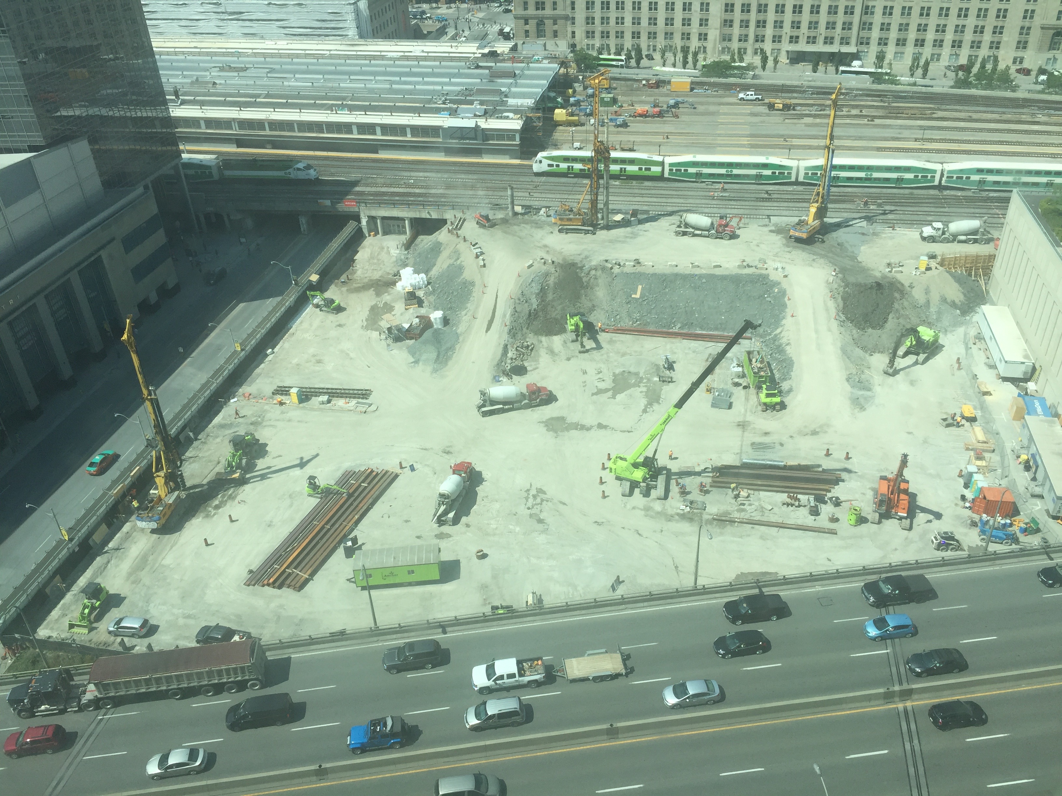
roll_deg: +2.5
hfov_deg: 61.7
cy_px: 398
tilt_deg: -33.2
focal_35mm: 29
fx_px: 890
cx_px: 531
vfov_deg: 48.2
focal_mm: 4.15
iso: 32
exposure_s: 1/1412
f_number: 2.2
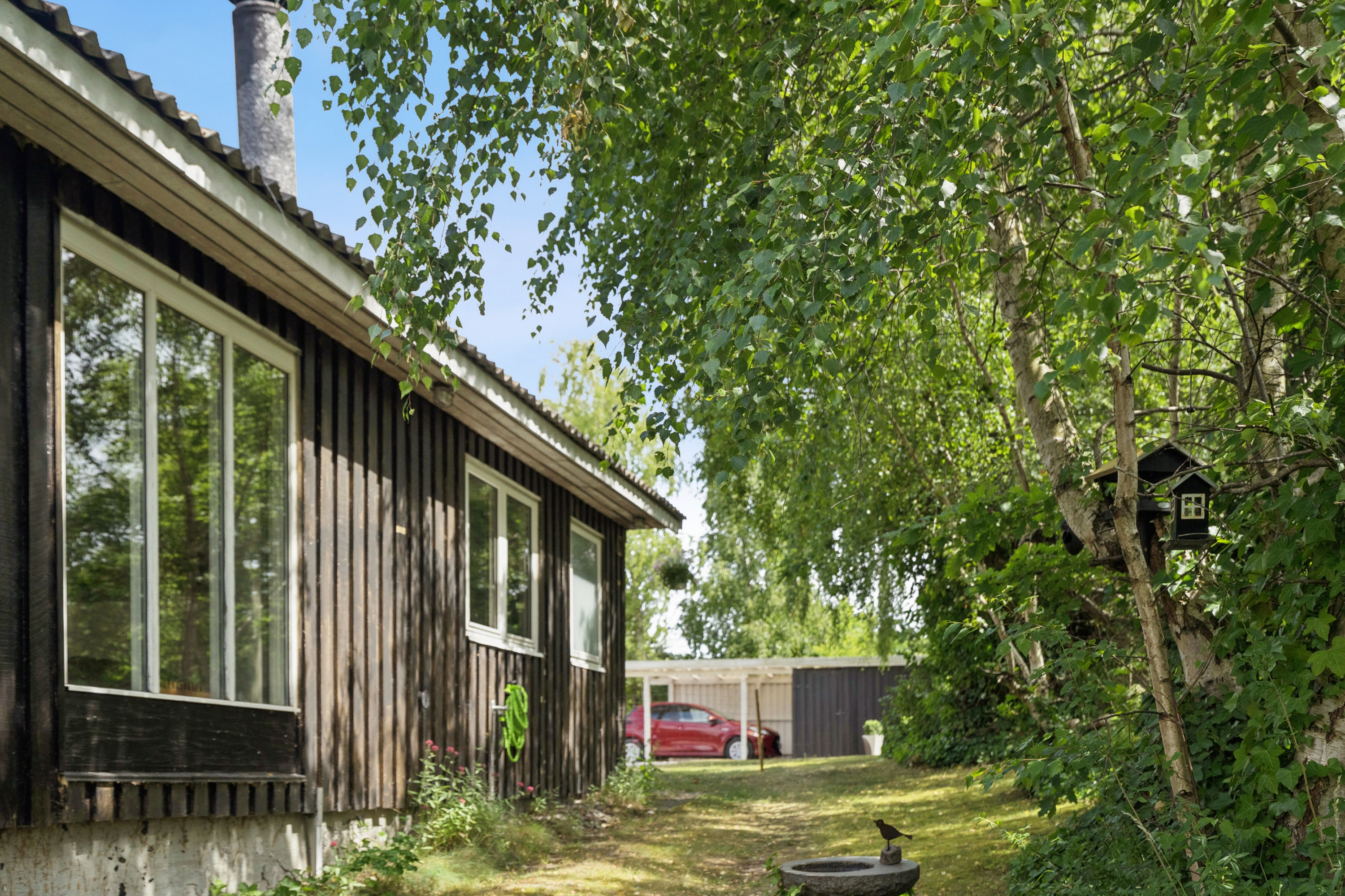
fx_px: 1308
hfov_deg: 54.4
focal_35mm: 35
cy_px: 448
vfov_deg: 37.9
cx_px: 672
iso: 500
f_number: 4
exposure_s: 1/2000
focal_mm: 35
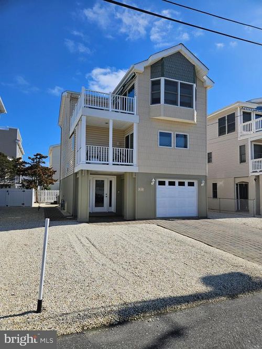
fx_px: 232
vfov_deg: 73.9
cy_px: 174
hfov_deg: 58.9
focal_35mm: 23
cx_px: 131
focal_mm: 5.4
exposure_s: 1/2708
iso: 25
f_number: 1.8
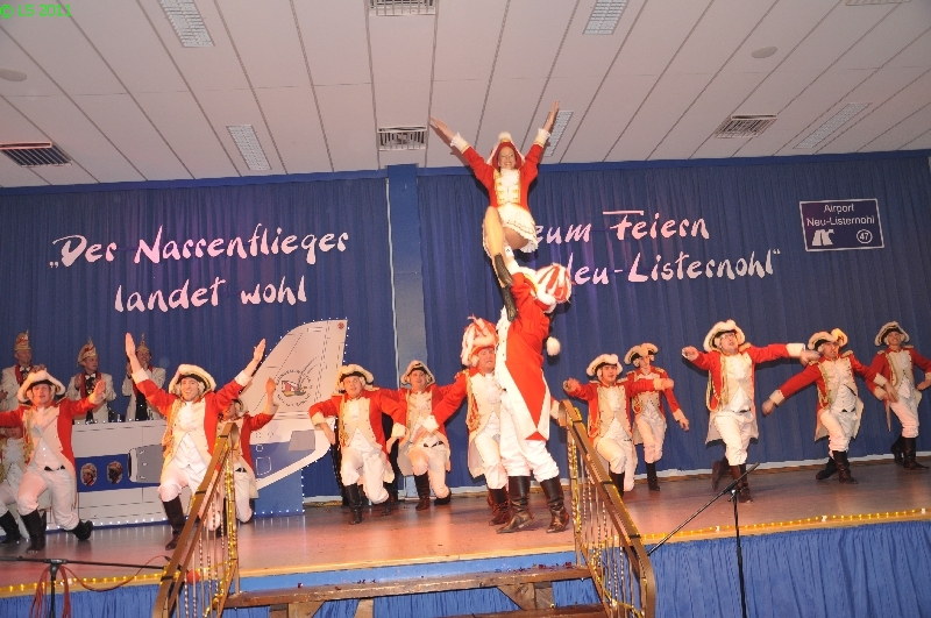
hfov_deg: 59.6
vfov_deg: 41.6
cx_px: 466
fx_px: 813
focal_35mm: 32
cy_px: 309
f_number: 5
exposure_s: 1/60
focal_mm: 21
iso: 400
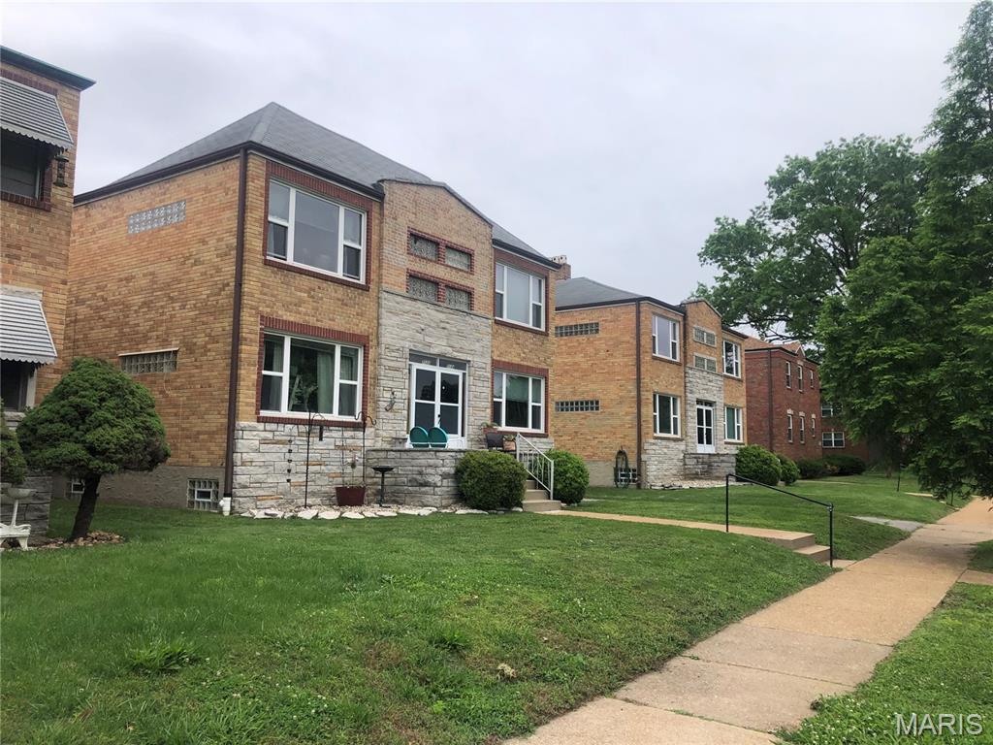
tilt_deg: +6.0
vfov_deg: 49.7
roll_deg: +0.4
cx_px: 496
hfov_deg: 63.4
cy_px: 372
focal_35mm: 28
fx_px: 803
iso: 20
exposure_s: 1/1297
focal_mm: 3.99
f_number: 1.8
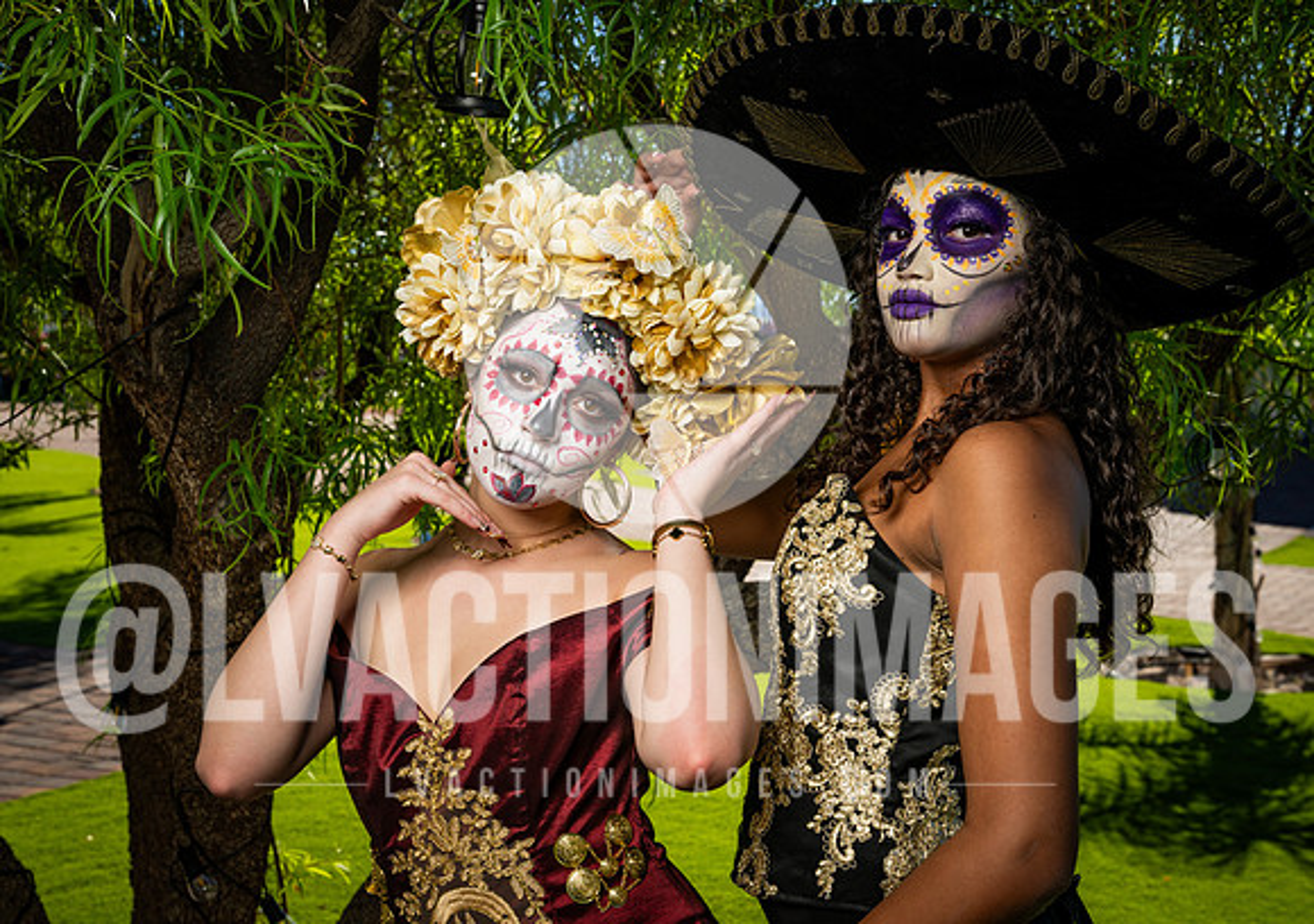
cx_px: 638
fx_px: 2016
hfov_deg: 36.1
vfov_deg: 25.8
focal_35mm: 54
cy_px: 450
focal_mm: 51
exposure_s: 1/200
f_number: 9
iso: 64
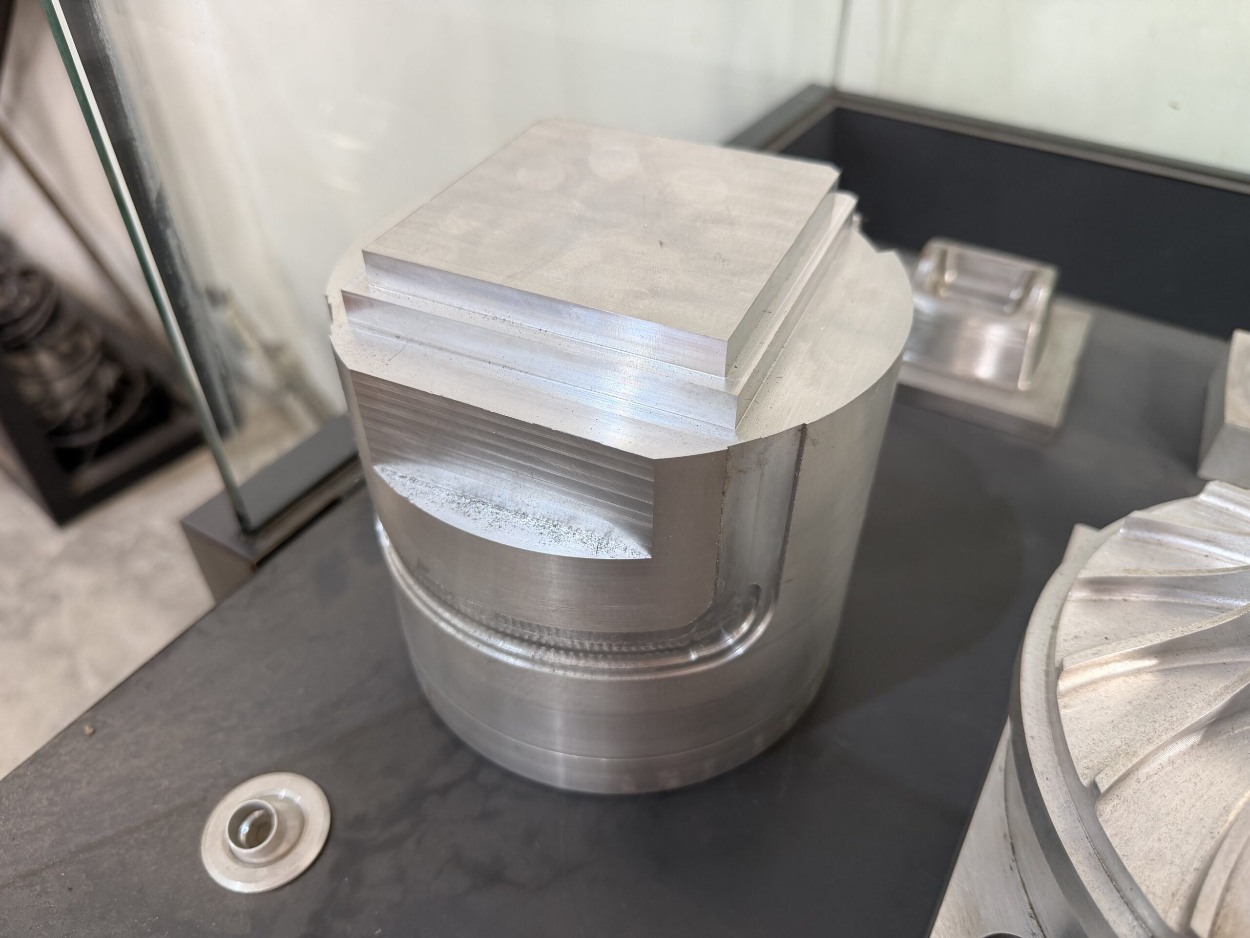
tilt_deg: -42.2
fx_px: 867
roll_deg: +0.4
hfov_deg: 71.6
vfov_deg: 56.8
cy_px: 469
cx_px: 625
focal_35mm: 24
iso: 160
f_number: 1.78
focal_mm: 6.76
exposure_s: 1/50
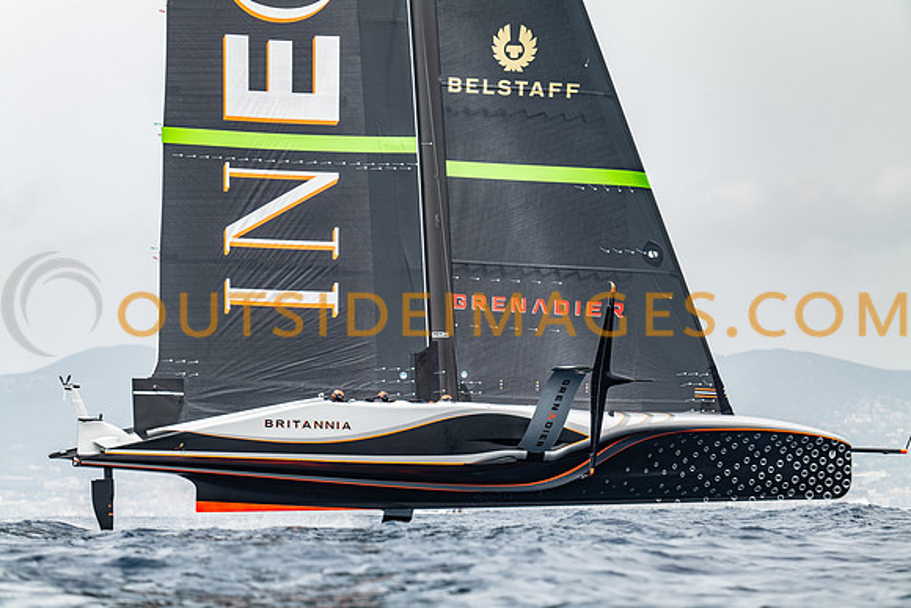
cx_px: 456
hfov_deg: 10.3
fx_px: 5062
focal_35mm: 200
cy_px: 304
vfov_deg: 6.9
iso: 100
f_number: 4
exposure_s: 1/800
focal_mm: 200
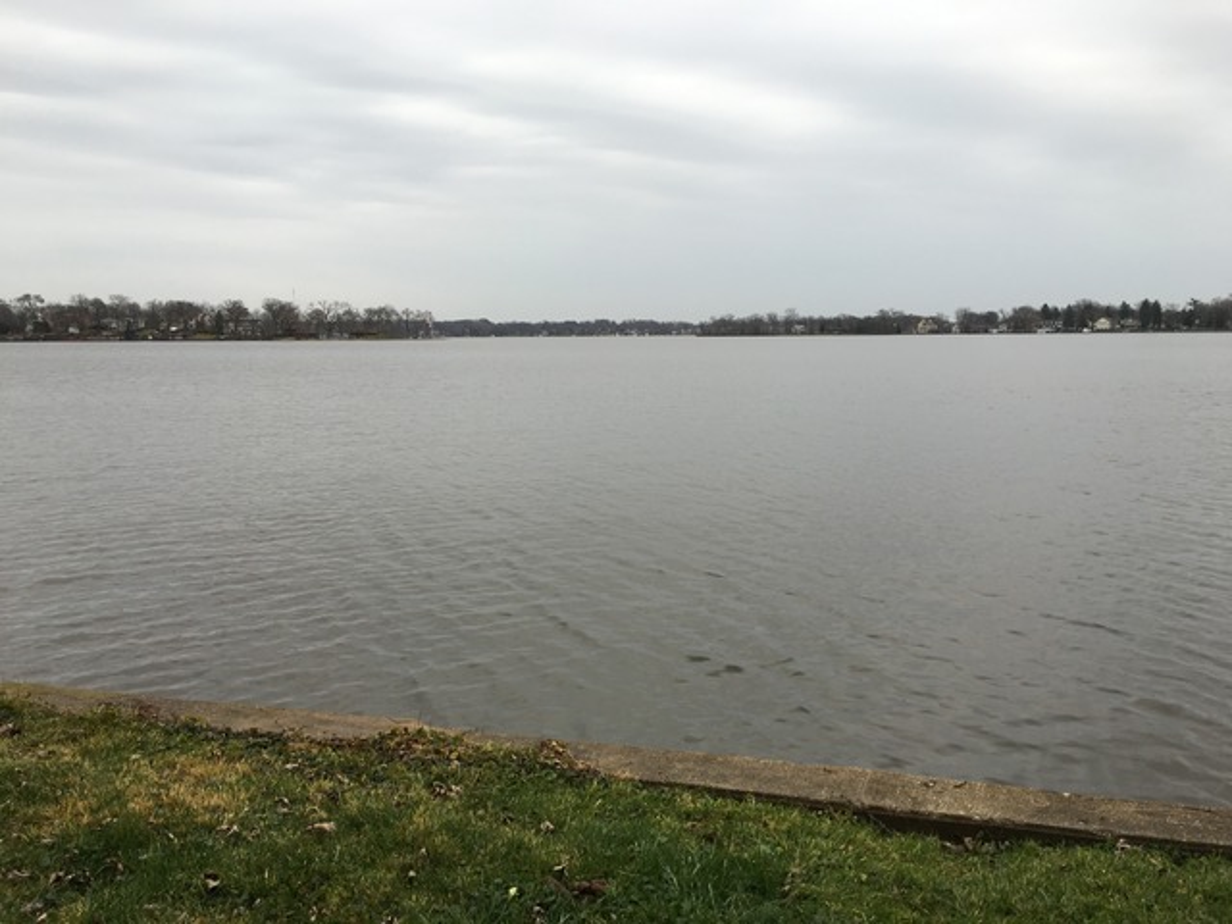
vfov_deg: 48.2
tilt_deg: -7.2
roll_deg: +0.0
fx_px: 1032
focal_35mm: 29
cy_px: 462
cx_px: 616
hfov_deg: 61.7
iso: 25
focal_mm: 4.15
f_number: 2.2
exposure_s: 1/196
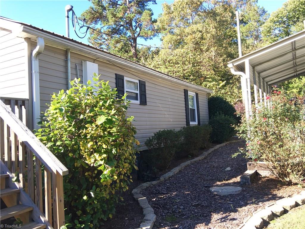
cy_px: 114
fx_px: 256
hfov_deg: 61.7
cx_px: 152
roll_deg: +2.3
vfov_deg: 48.2
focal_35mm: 29
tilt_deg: +5.1
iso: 25
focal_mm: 4.15
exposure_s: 1/227
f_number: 2.2
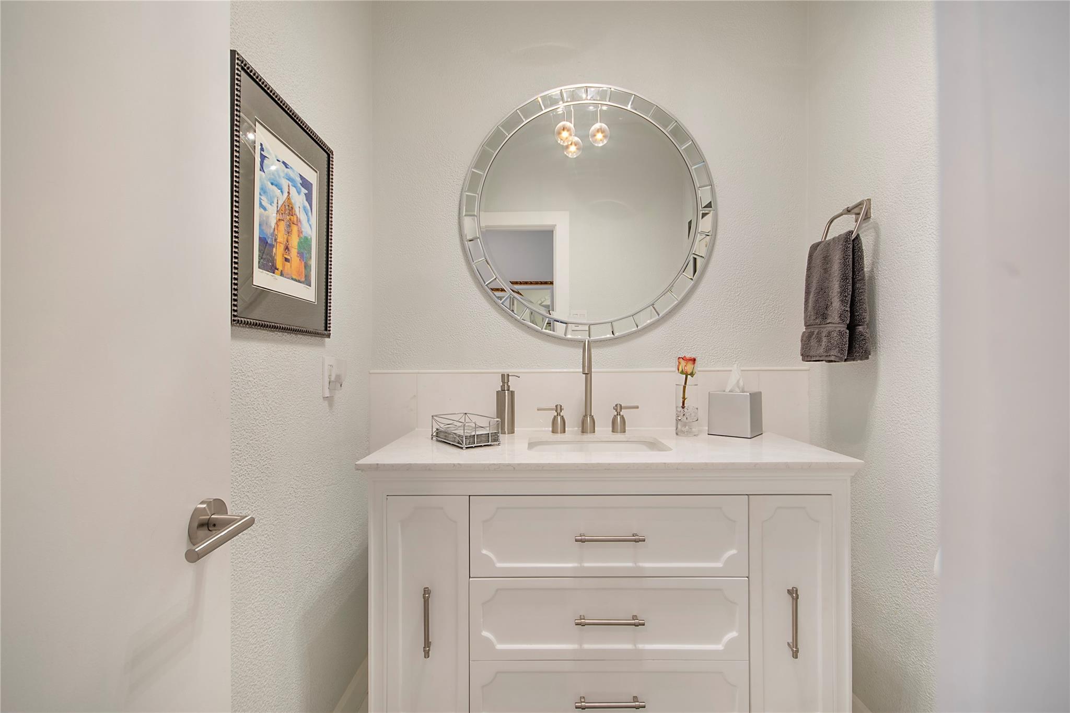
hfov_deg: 100.4
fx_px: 446
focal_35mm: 15
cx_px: 535
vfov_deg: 77.3
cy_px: 356
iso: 100
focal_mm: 10
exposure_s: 1/15
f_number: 8
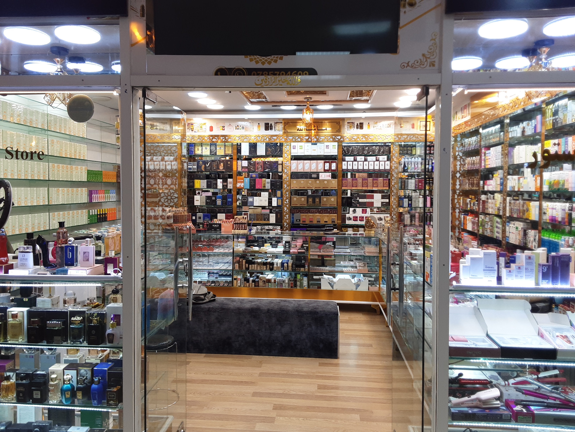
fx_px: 465
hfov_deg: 63.4
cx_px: 288
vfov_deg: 49.7
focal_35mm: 28
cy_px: 216
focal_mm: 2.9
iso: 50
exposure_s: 1/100
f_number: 1.9
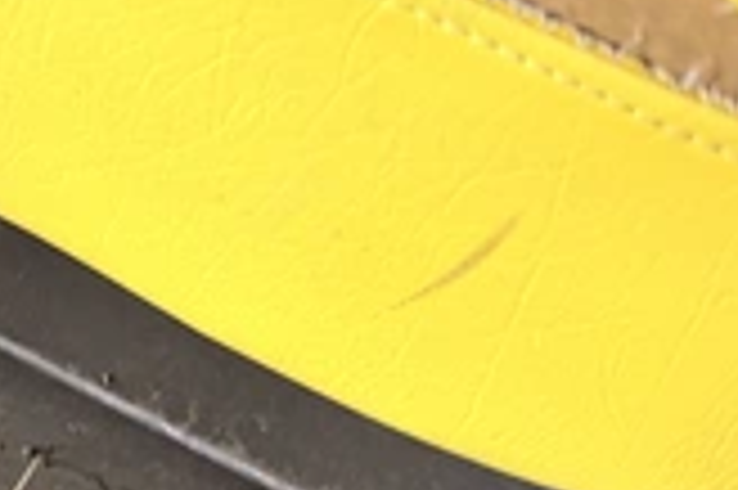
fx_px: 1249
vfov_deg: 21.4
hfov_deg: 29.9
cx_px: -54
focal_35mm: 61
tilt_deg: -52.9
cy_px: 494
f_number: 1.78
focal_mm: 6.76
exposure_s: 1/40
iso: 640
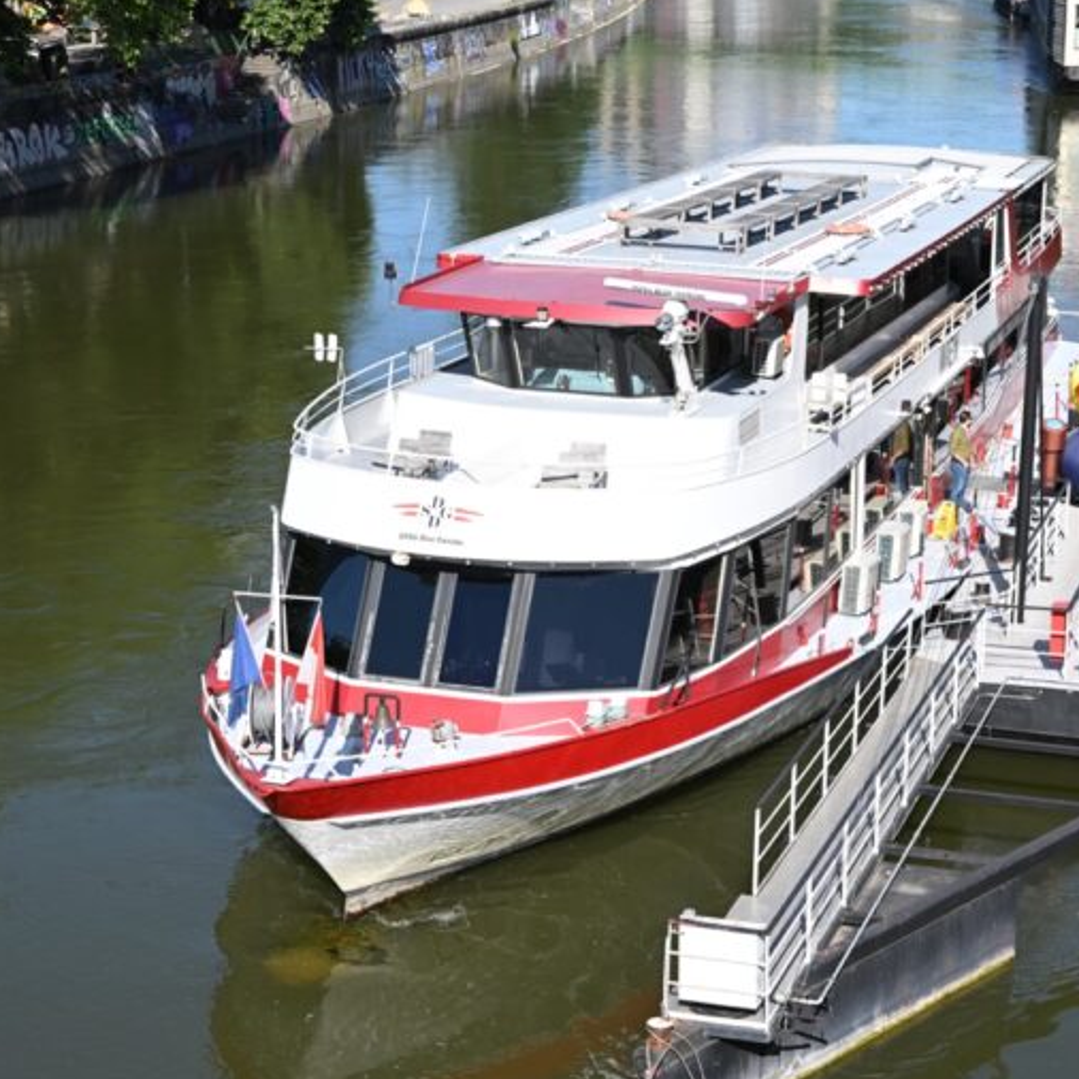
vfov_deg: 24.3
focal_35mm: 71
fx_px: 2504
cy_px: 540
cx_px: 706
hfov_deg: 24.2
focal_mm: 55
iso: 400
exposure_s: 1/2000
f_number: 5
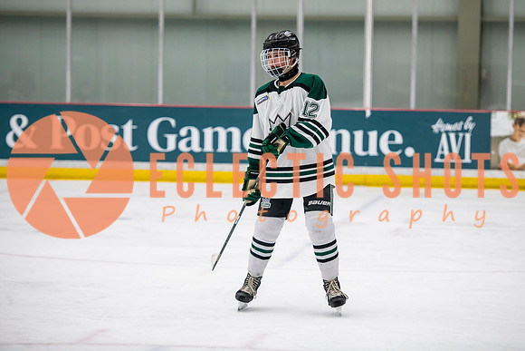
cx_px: 285
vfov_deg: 9.7
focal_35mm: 141
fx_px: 2059
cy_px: 160
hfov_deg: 14.5
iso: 2000
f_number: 3.2
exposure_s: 1/640
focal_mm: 130
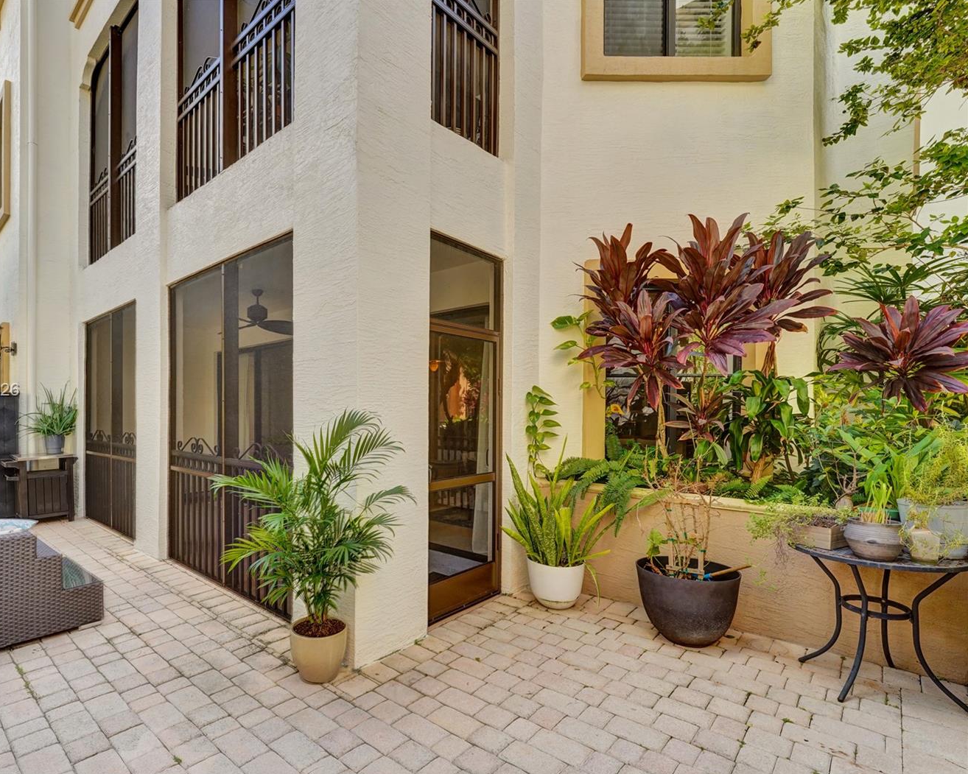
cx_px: 379
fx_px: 458
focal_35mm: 16
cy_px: 391
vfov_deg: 80.4
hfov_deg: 91.7
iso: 1250
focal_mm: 14
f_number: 9
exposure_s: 1/400
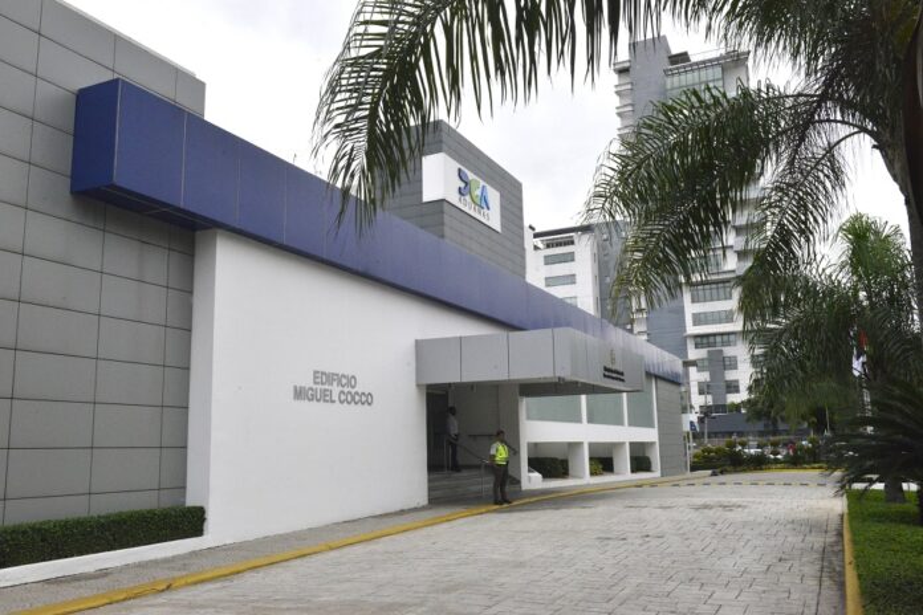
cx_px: 462
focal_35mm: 31
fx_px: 795
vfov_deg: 42.3
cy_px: 308
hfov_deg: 60.3
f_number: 20
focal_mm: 31
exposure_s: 1/1600
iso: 5000
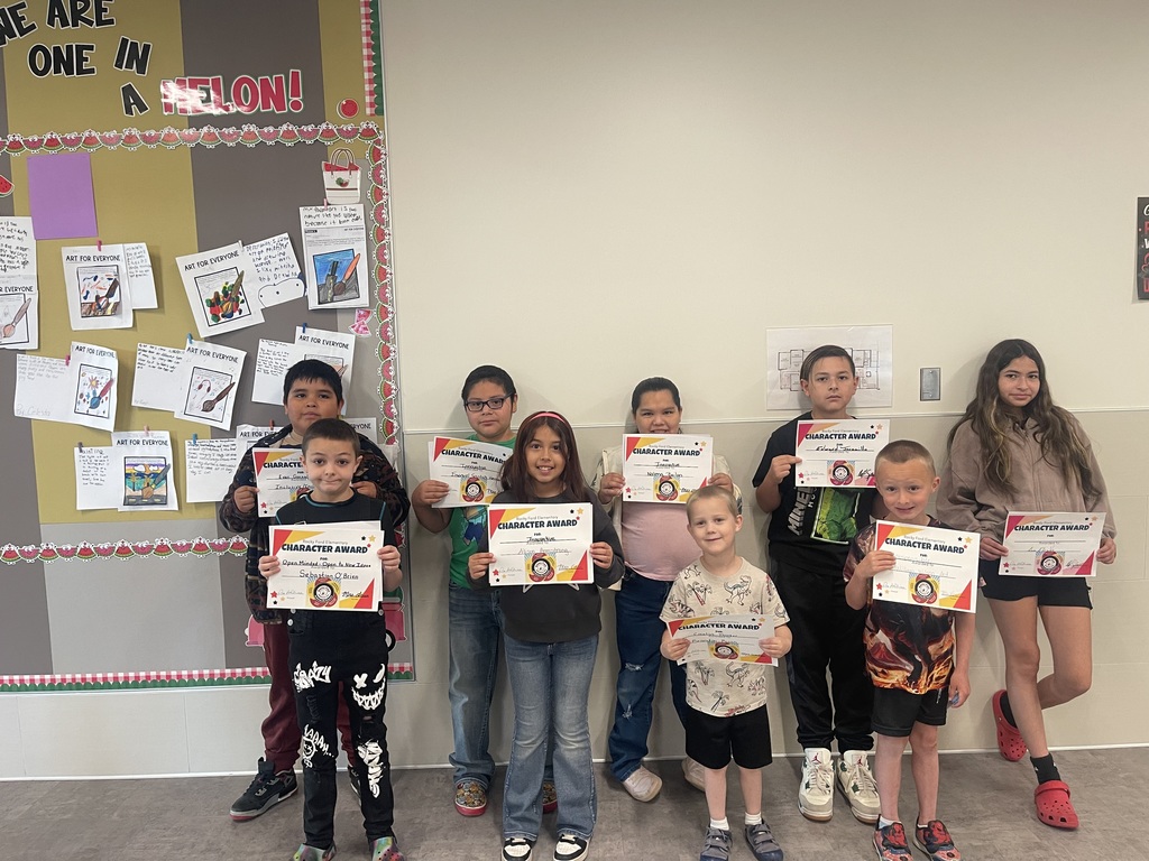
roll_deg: +2.2
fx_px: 830
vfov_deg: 54.9
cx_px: 574
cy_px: 430
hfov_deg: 69.4
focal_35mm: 25
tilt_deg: -5.3
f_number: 1.6
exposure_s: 1/60
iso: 200
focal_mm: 5.1
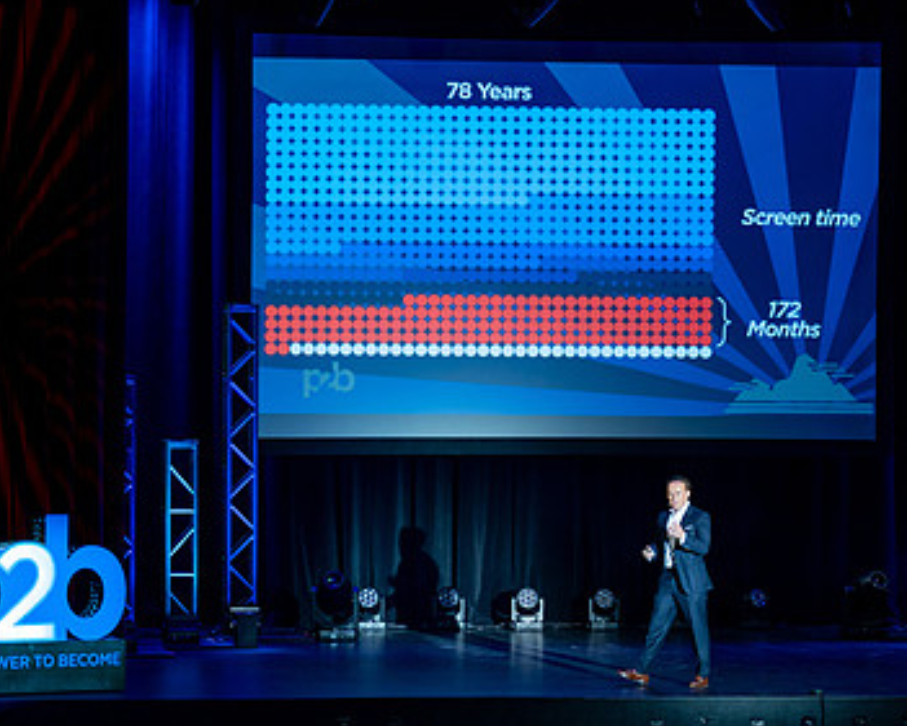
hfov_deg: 9.5
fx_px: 5424
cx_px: 241
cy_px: 470
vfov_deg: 7.7
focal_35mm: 202
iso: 400
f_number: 2.8
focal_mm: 115
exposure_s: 1/125
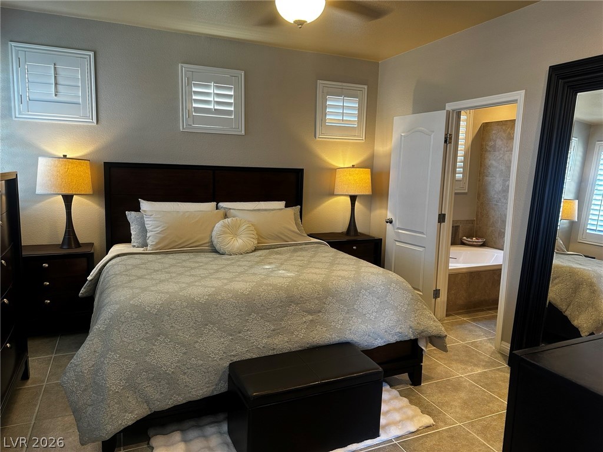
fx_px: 418
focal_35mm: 24
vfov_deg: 56.8
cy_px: 226
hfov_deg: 71.6
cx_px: 302
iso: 125
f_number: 1.78
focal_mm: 6.86
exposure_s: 1/60
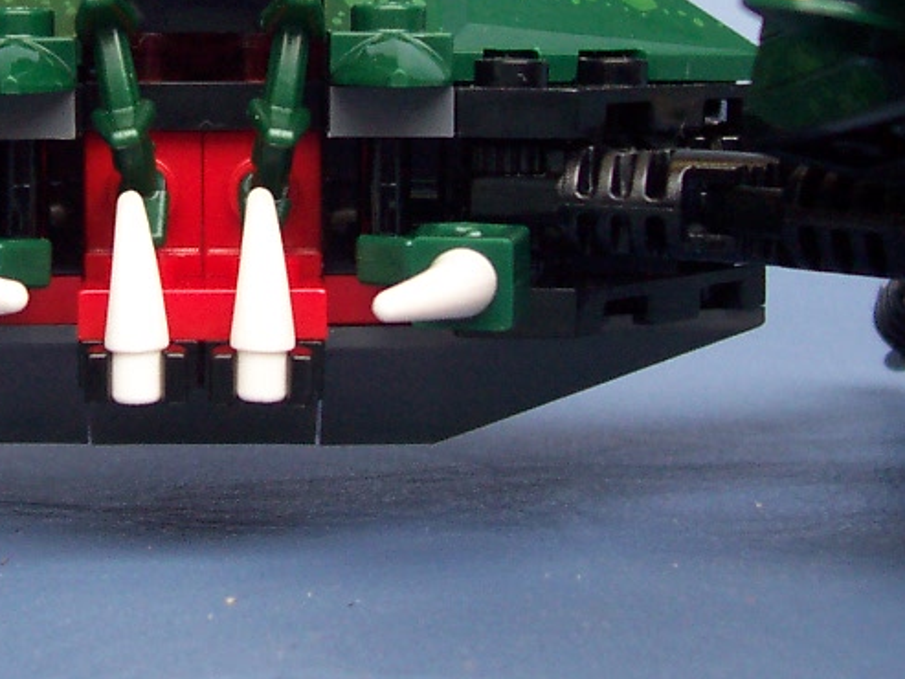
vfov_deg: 16.2
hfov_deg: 21.5
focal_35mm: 90
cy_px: 70
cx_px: 193
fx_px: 2354
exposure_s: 1/30
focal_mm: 5.6
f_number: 2.8
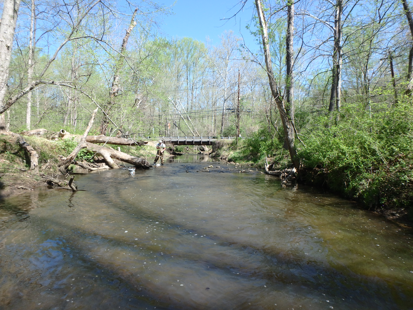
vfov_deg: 63.4
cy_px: 155
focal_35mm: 21
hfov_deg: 79.0
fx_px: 251
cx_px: 206
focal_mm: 3.7
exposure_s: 1/400
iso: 125
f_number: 3.5
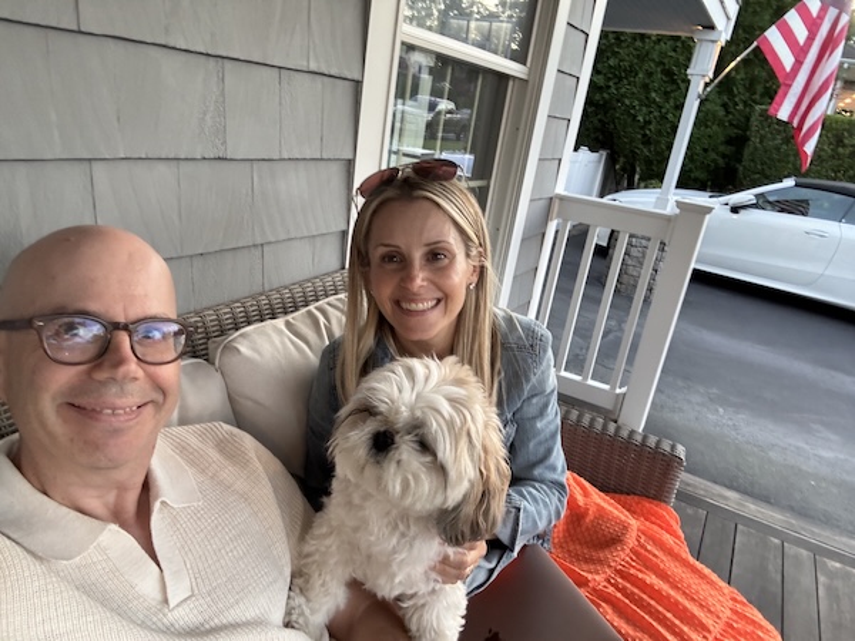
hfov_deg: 73.9
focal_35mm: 23
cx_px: 428
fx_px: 568
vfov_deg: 58.9
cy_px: 320
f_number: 1.9
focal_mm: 2.69
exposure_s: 1/35
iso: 400
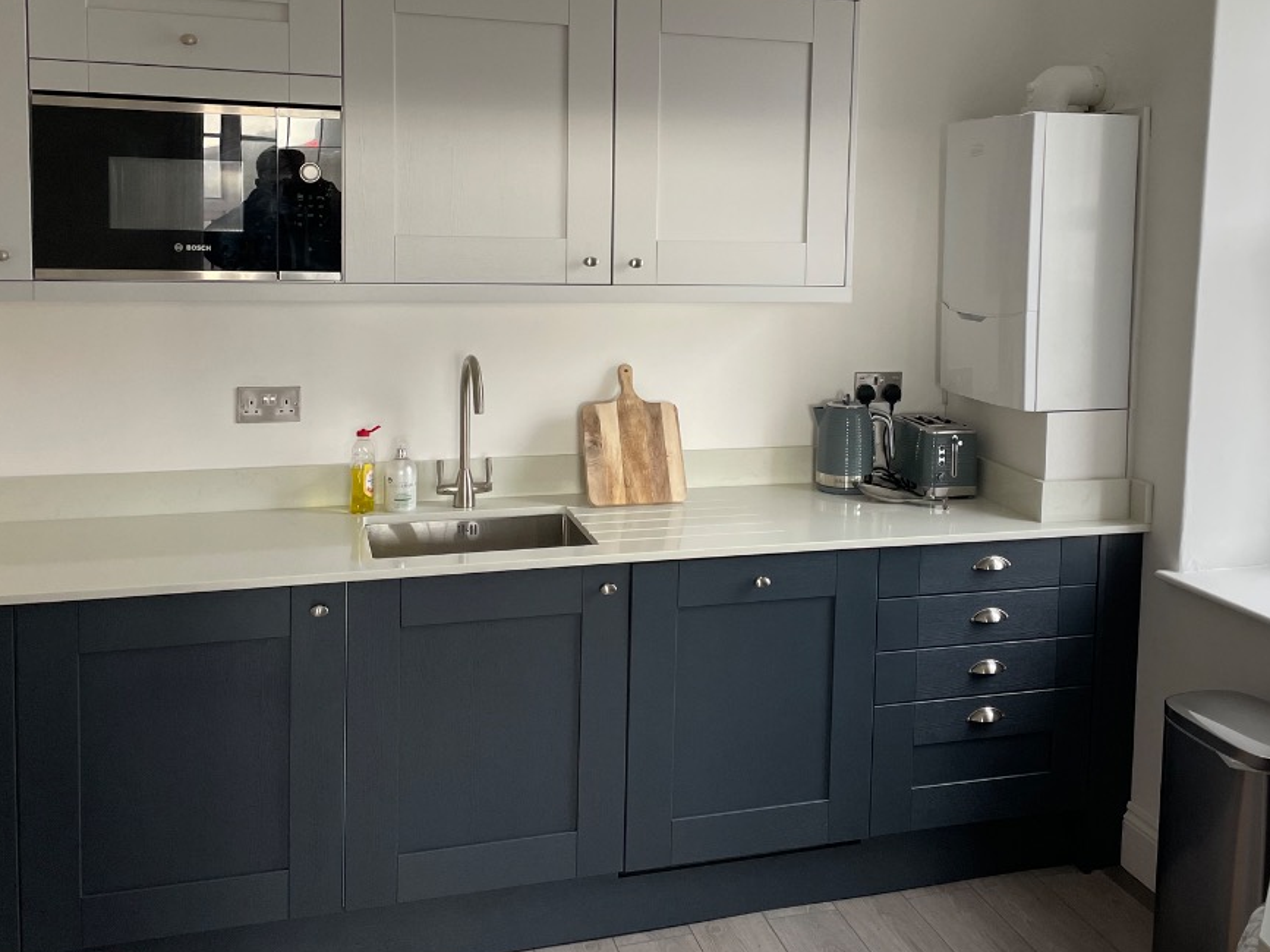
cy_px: 315
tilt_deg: -3.5
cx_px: 728
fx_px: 1321
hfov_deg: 51.2
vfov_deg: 39.2
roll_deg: -2.1
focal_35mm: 36
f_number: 1.6
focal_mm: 4.2
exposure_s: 1/100
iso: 125
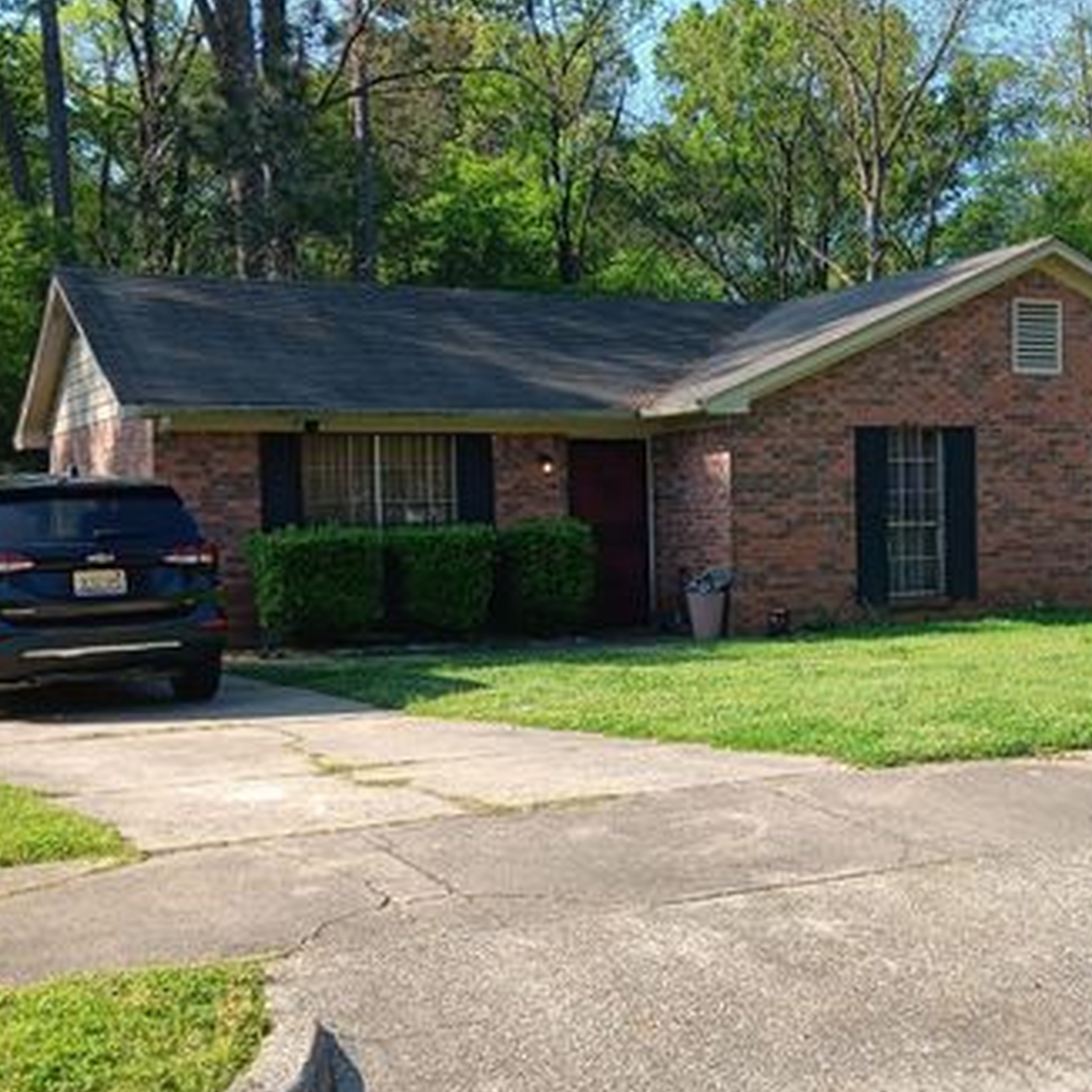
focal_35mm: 47
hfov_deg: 35.6
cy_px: 561
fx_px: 1677
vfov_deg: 36.1
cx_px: 744
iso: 20
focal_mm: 3.98
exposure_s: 1/333
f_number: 1.8
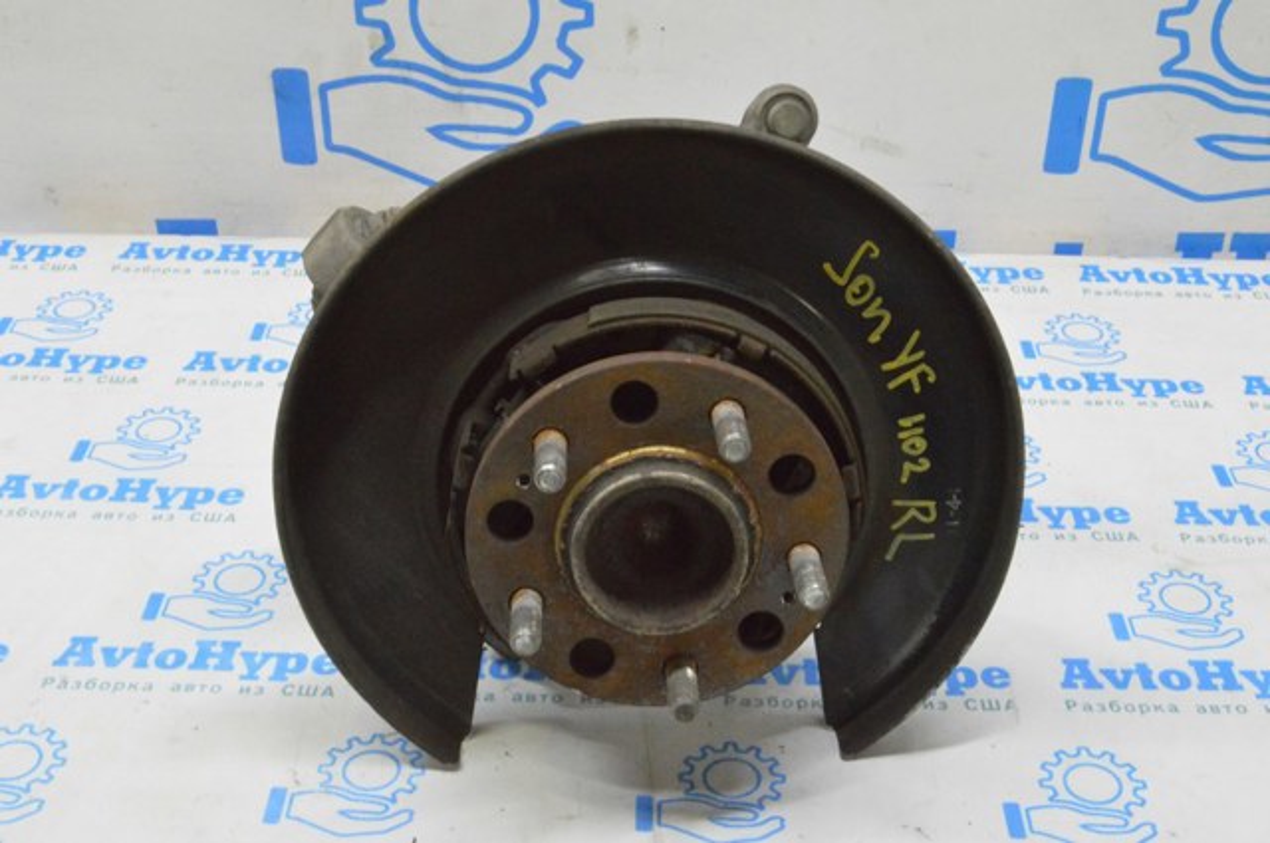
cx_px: 635
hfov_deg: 41.2
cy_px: 422
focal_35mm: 48
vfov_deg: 28.0
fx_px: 1691
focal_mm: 32
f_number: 20
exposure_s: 1/15
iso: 6400
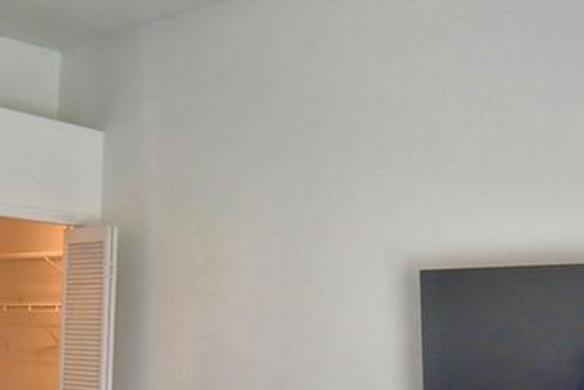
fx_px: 974
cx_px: 258
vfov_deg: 22.3
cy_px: 316
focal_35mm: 60
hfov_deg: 33.4
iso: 400
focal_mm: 10
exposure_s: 1/100
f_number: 4.5
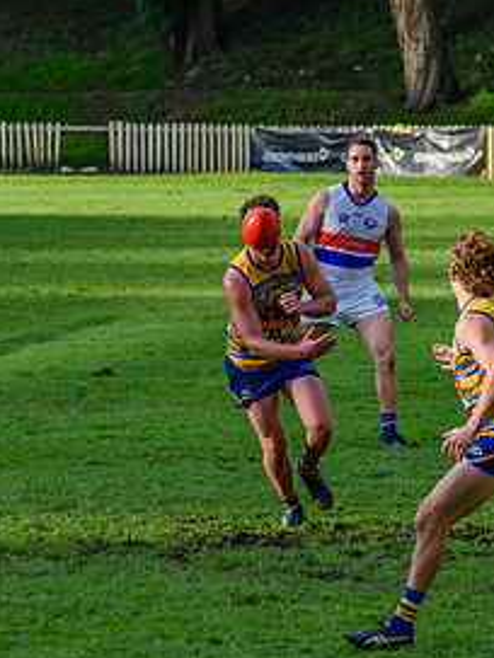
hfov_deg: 3.2
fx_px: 8867
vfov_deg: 4.3
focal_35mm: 466
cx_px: 430
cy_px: 394
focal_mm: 200
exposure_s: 1/1600
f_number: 5.3
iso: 1000
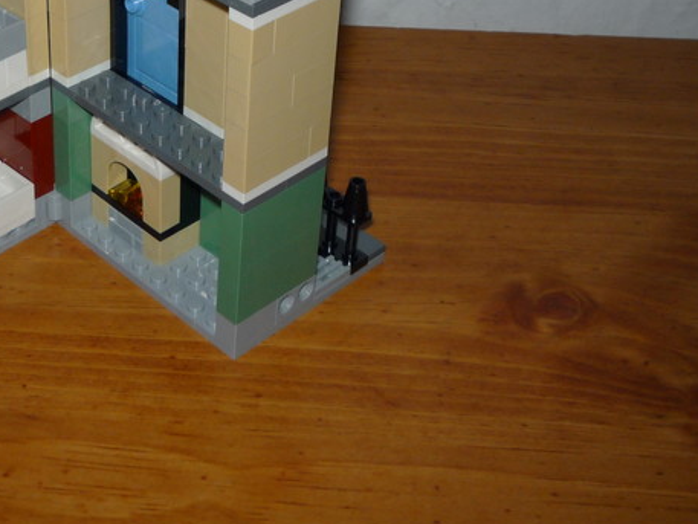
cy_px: 22
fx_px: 1271
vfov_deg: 22.5
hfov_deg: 29.8
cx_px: 107
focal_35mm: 63
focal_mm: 5.2
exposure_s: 1/30
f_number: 4
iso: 100
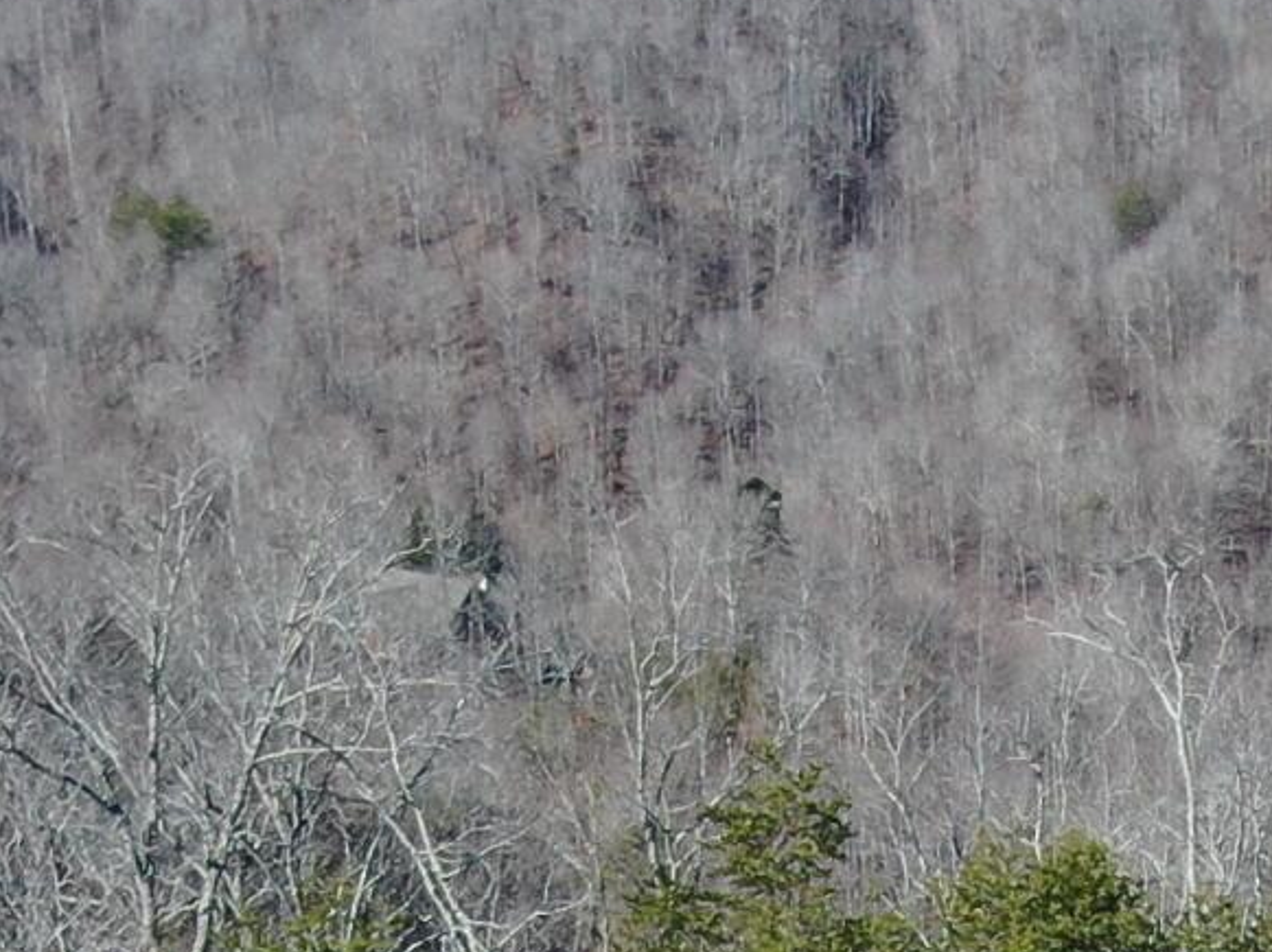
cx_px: 1036
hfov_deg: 15.8
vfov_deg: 10.8
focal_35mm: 124
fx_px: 4554
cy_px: 1939
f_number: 2.8
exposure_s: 1/800
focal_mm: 4.39
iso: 100
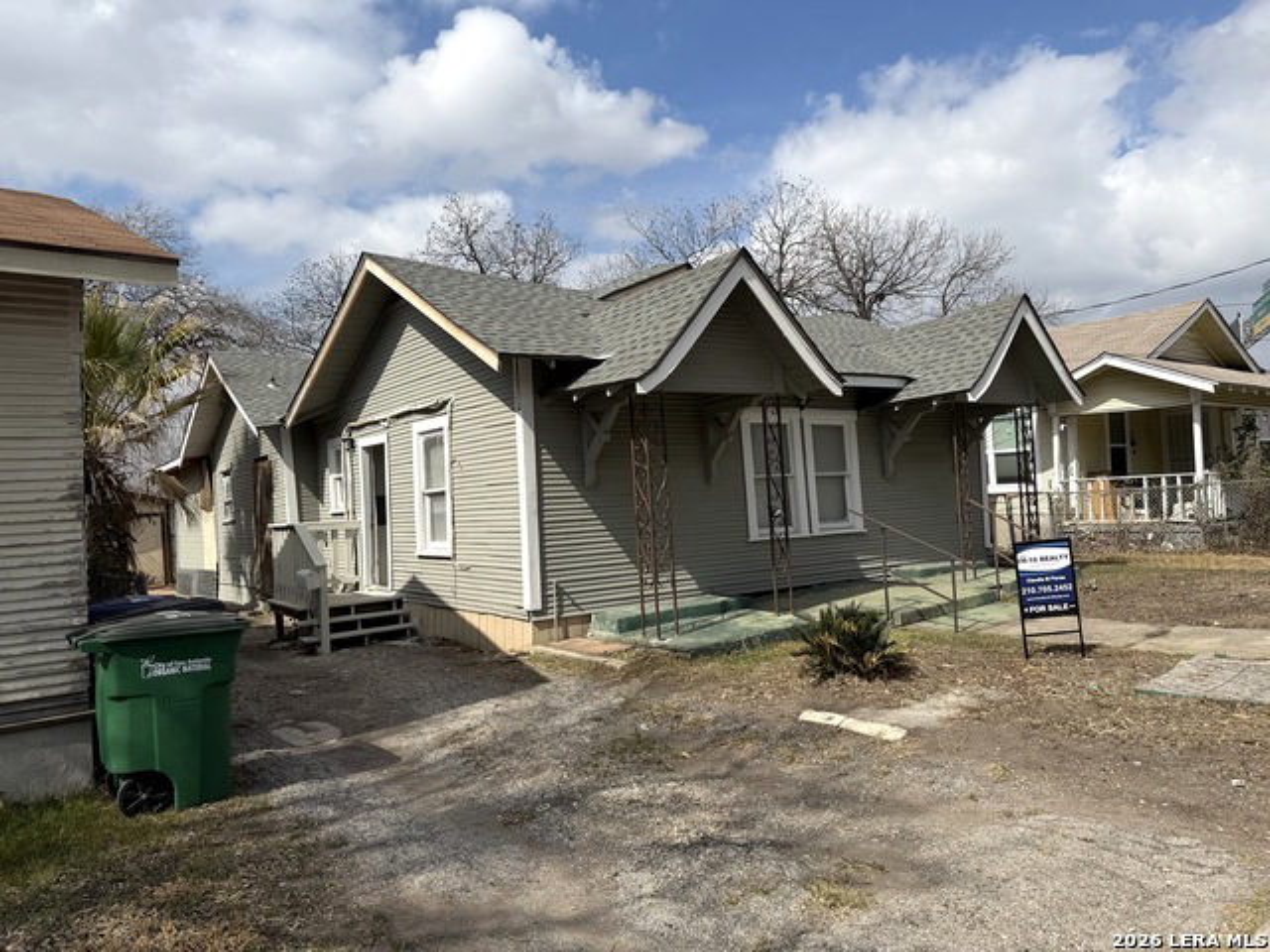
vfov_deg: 56.8
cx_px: 635
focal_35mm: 24
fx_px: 881
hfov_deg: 71.6
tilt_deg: +0.9
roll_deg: +3.8
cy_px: 476
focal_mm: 6.76
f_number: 1.78
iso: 80
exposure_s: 1/9091
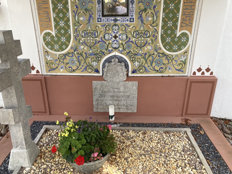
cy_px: 87
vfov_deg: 49.7
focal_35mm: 28
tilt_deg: -21.1
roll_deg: +1.2
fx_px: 188
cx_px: 116
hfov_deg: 63.4
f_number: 1.8
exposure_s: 1/432
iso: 20
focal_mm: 3.99
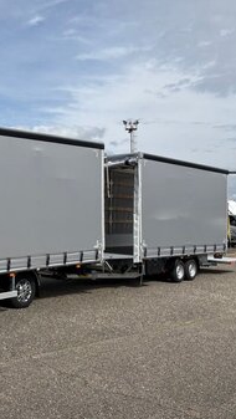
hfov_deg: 26.9
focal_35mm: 41
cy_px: 206
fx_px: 455
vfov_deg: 49.4
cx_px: -19
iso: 50
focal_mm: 5.96
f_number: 1.6
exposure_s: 1/8850
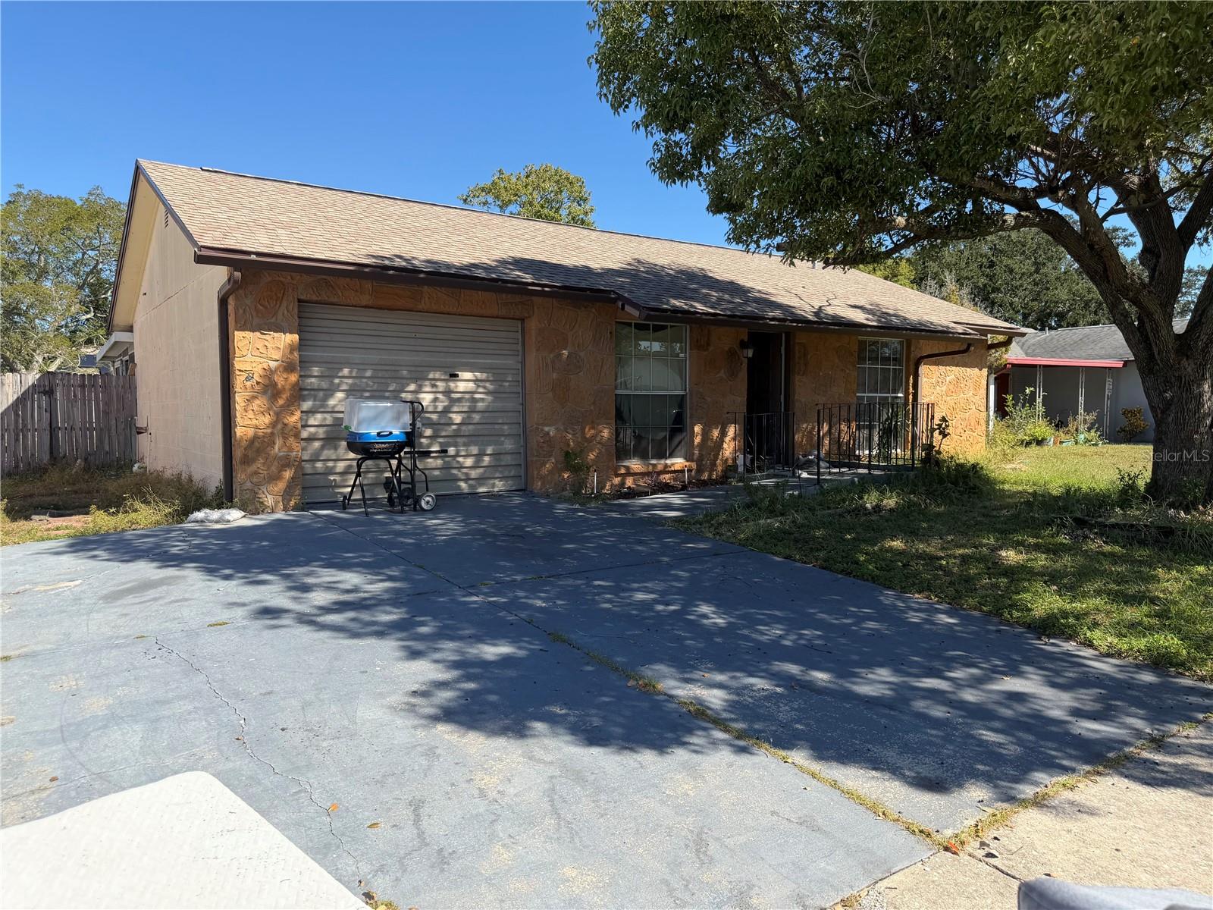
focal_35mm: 24
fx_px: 841
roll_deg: +1.1
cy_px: 455
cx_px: 606
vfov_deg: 56.8
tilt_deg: -2.0
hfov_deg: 71.6
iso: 80
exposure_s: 1/2703
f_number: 1.78
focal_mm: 6.76
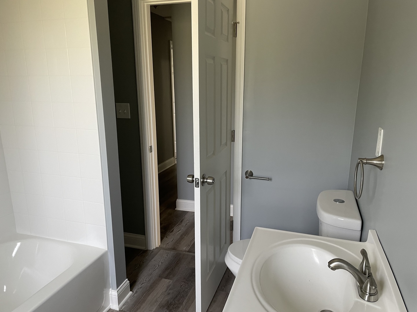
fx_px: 313
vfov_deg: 53.1
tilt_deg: -12.9
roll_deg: +0.0
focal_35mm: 26
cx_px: 208
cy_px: 156
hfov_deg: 67.3
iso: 125
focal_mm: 4.2
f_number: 1.6
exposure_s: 1/100
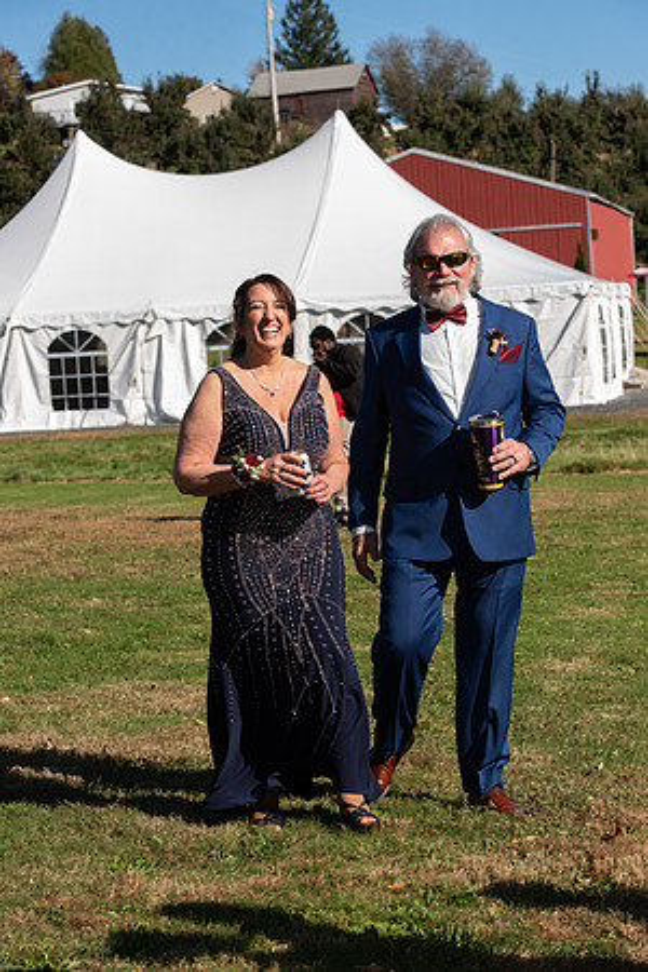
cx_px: 324
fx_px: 2484
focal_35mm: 92
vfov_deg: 22.1
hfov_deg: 14.9
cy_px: 486
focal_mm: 92
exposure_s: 1/200
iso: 80
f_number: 7.1
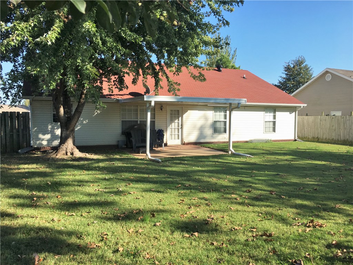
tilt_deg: -2.9
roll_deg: -0.3
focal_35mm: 29
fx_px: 296
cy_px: 132
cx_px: 176
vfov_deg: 48.2
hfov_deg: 61.7
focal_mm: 4.15
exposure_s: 1/938
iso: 25
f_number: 2.2
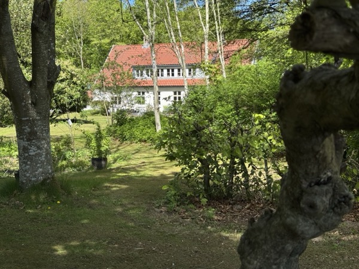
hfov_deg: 39.7
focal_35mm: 48
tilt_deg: -5.5
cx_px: 180
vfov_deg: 30.3
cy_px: 134
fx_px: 498
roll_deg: +0.6
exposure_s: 1/2833
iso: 64
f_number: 1.78
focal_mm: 6.76
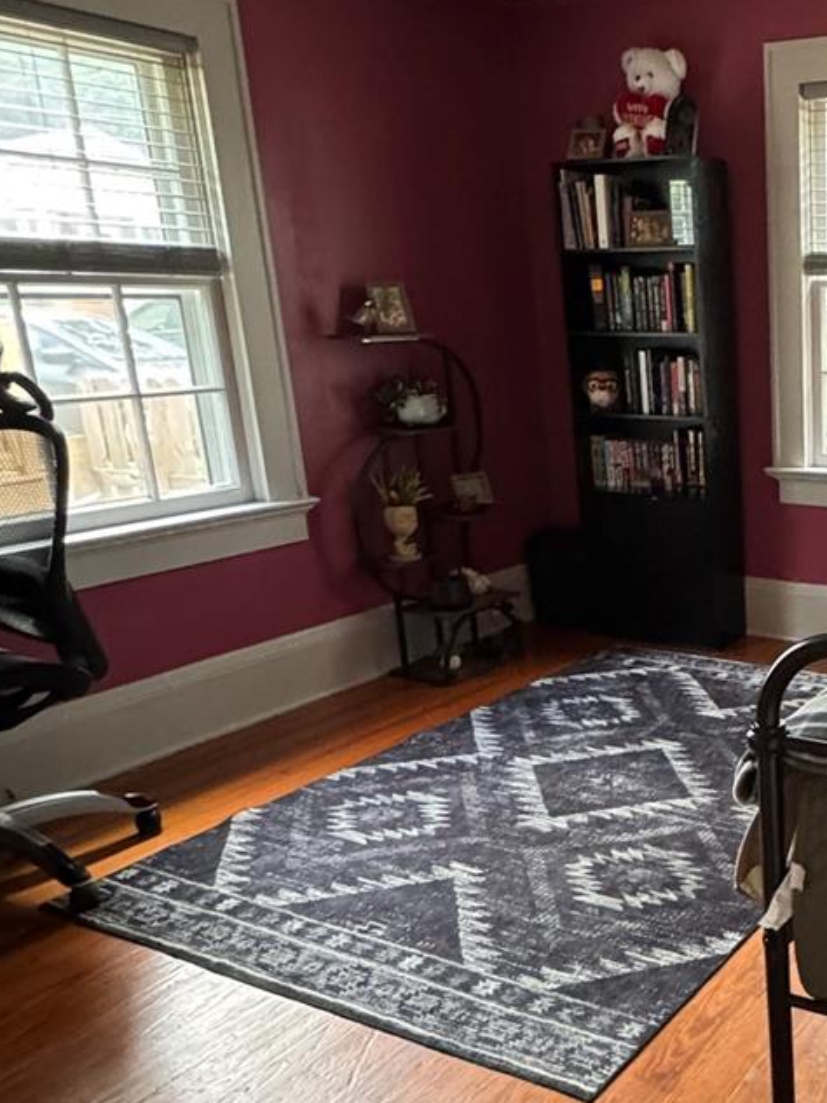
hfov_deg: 36.6
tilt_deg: -15.6
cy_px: 606
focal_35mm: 34
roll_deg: -0.1
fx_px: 1083
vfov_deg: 53.9
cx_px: 867
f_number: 2.2
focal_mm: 2.22
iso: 1000
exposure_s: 1/40
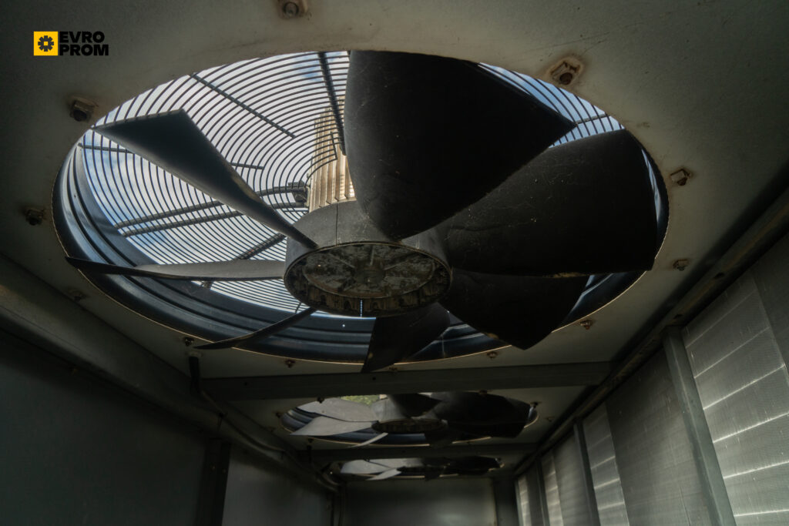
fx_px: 526
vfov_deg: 53.1
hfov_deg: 73.7
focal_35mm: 24
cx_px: 394
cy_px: 263
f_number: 9
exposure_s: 1/100
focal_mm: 24
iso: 500
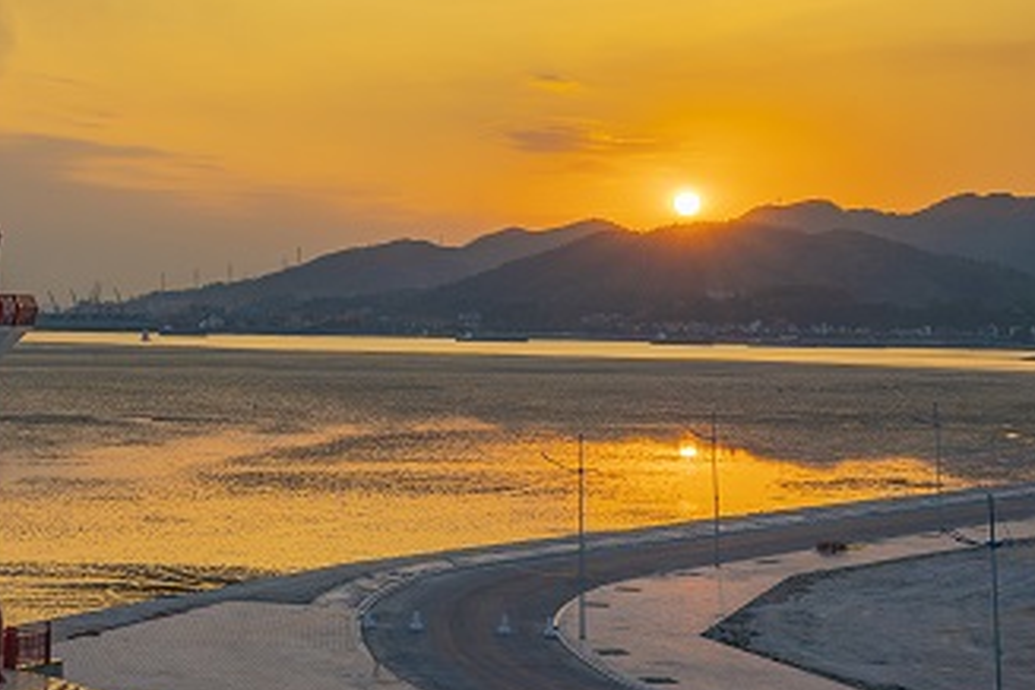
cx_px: 161
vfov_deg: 15.1
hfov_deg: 22.2
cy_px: 146
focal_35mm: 90
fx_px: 2587
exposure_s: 1/100
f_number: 13
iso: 100
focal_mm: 49
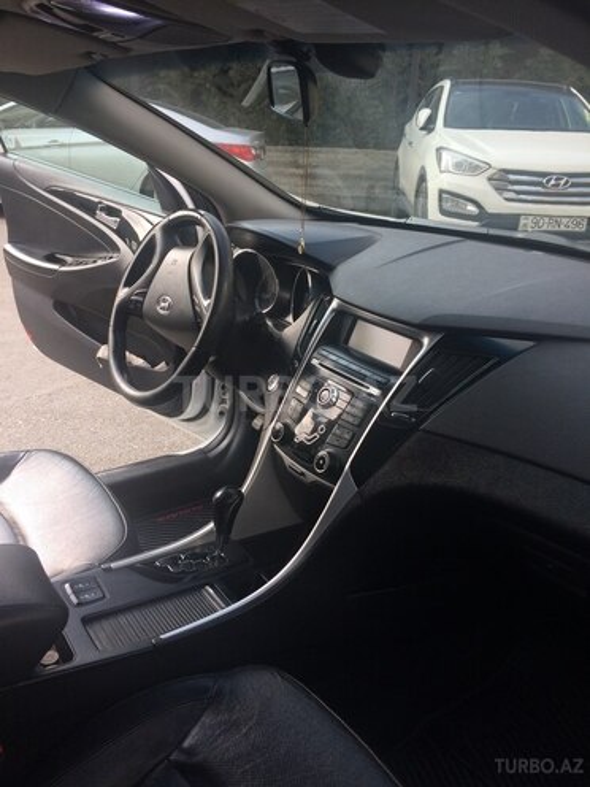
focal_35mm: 29
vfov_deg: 61.7
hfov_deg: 48.2
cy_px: 394
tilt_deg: -25.9
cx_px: 295
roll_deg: -2.4
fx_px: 659
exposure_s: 1/373
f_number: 2.2
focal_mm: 4.15
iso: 32
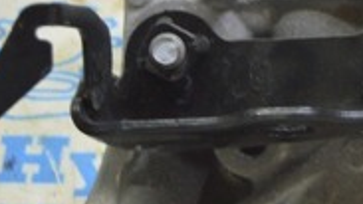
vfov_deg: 5.5
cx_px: 403
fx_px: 2118
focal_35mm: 220
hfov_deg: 9.7
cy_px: 88
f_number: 5.6
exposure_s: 1/20
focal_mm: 40
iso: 400
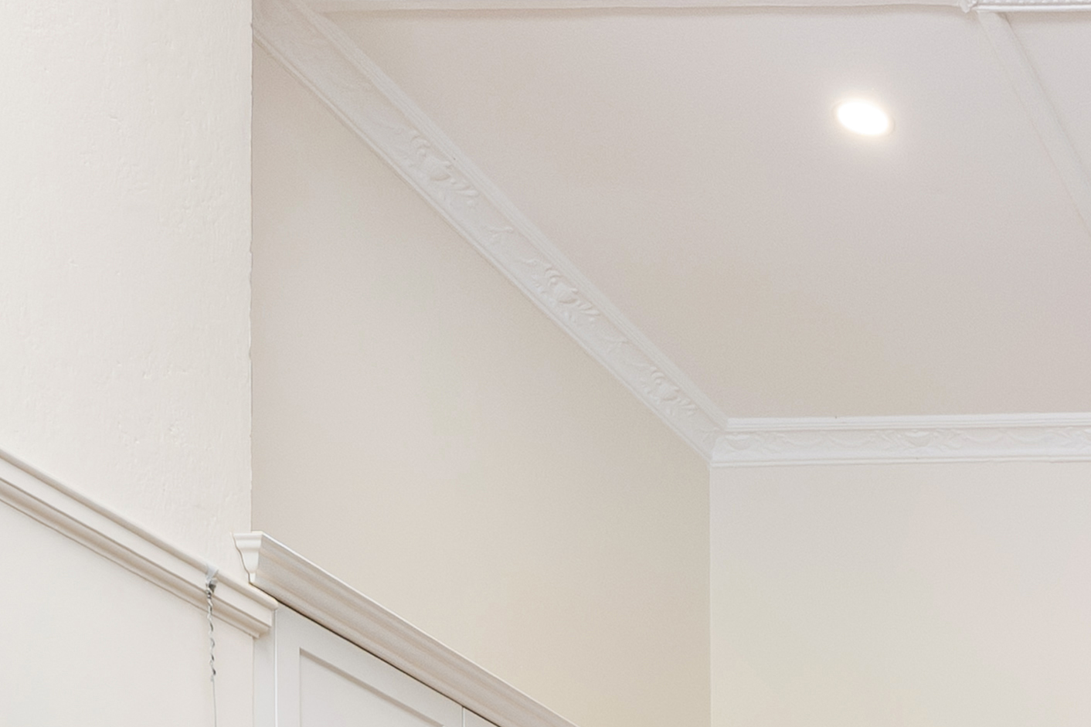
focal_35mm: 68
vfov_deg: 16.0
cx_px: 1675
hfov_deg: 23.3
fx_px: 2060
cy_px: 1412
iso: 320
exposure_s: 1/13
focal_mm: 16
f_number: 6.3
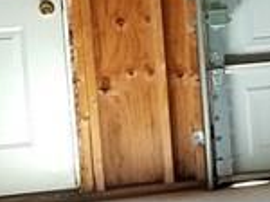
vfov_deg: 8.3
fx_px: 1386
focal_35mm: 178
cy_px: 9
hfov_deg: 9.2
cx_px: 772
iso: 100
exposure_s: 1/60
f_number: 1.7
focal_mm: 4.2
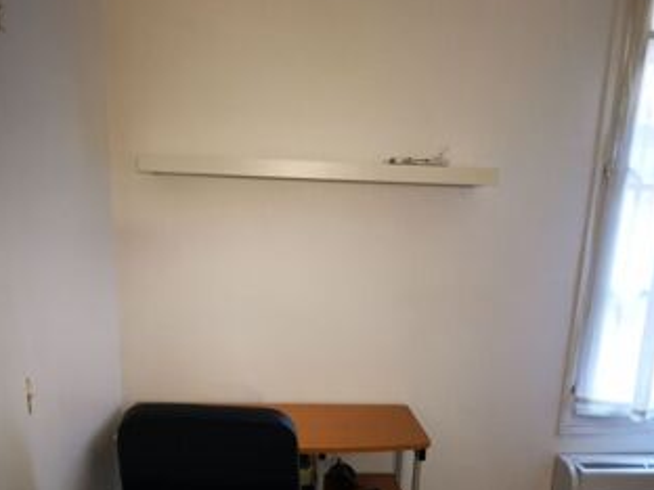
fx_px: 699
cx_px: 325
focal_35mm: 37
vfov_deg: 36.9
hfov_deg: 50.1
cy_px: 414
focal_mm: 5.58
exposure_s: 1/33.3
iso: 400
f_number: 1.8
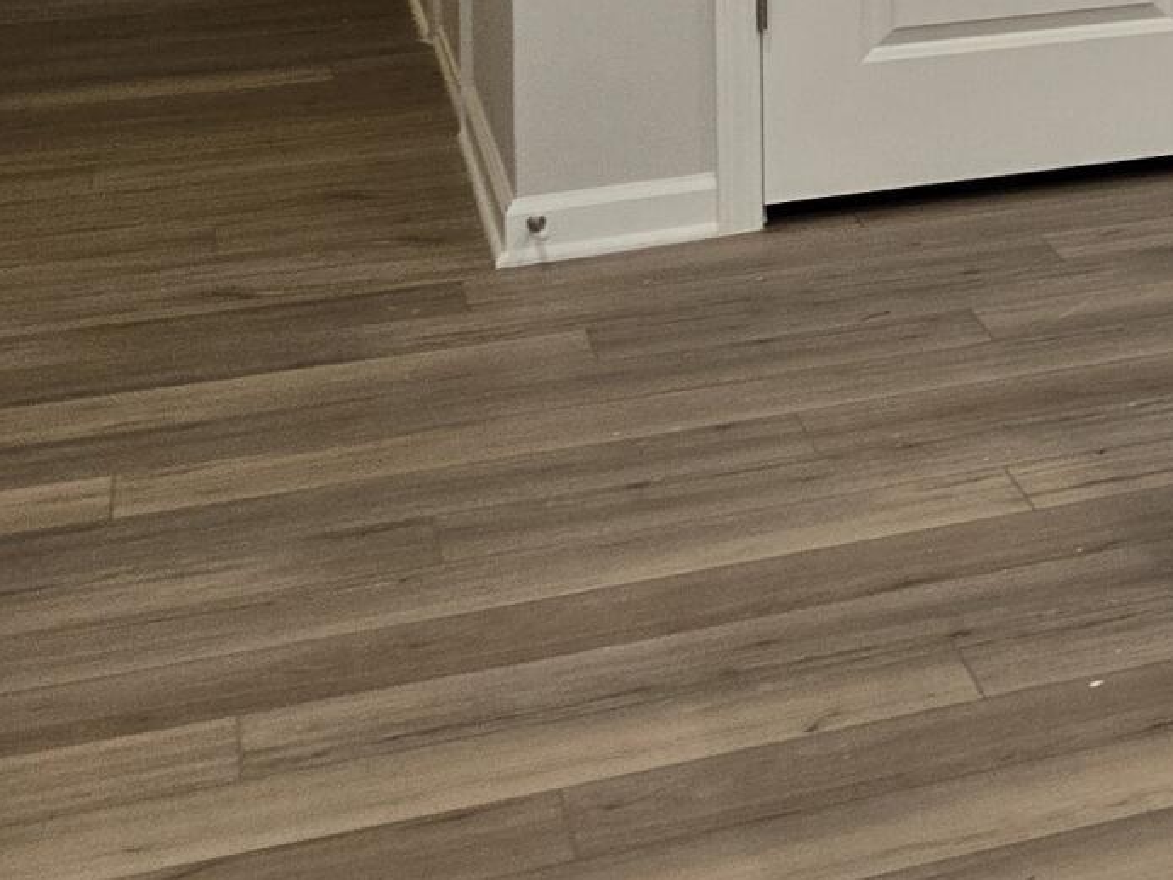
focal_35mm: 100
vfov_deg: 13.8
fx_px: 3390
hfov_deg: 15.0
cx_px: 2521
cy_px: -496
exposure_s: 1/120
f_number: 1.8
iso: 160
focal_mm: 5.4
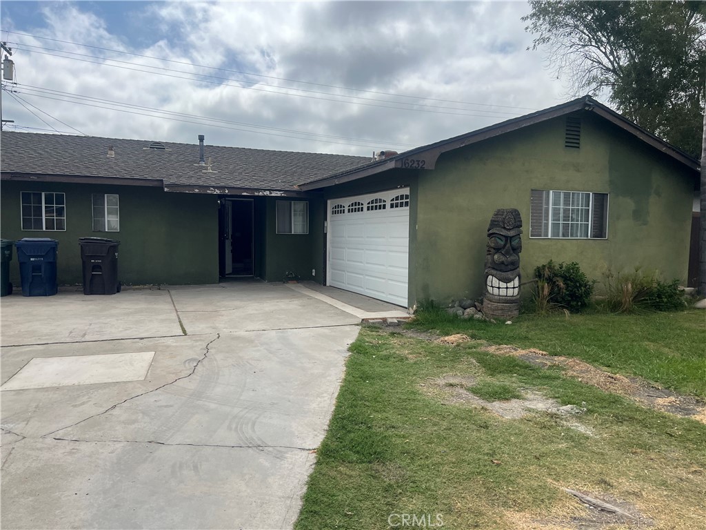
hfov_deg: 67.3
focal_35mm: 26
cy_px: 265
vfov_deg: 53.1
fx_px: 530
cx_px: 353
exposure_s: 1/8696
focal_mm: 5.7
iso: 50
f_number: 1.5
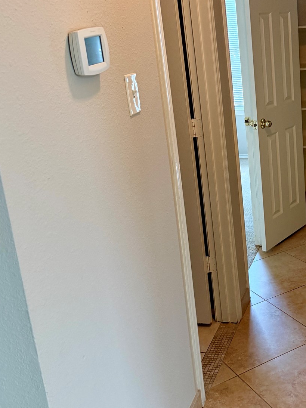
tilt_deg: -16.3
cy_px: 183
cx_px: 258
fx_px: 530
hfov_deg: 31.1
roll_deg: +4.6
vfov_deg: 42.0
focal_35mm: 45
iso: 320
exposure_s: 1/60
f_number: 1.78
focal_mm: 6.76
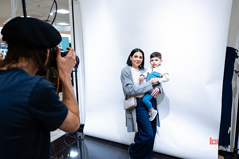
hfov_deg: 71.3
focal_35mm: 25
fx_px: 167
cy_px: 78
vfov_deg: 51.2
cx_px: 122
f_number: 3.2
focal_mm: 24
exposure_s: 1/80
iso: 1000
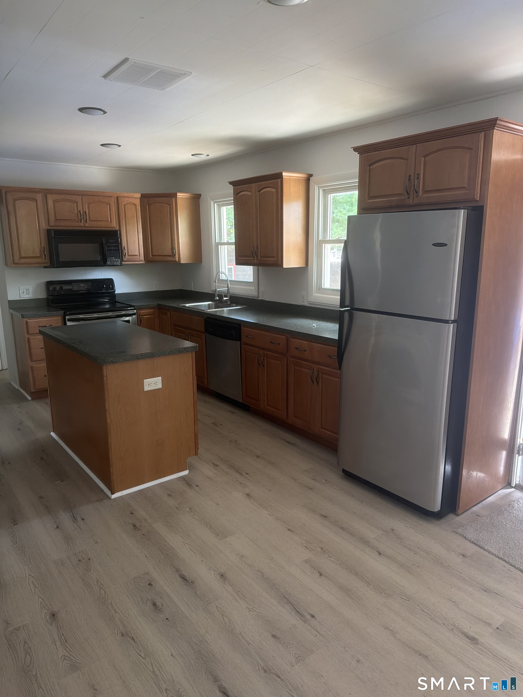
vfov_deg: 71.6
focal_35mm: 24
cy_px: 348
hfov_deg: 56.8
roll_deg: +0.5
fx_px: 483
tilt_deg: -12.5
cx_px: 262
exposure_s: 1/60
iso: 250
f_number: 1.78
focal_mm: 6.76
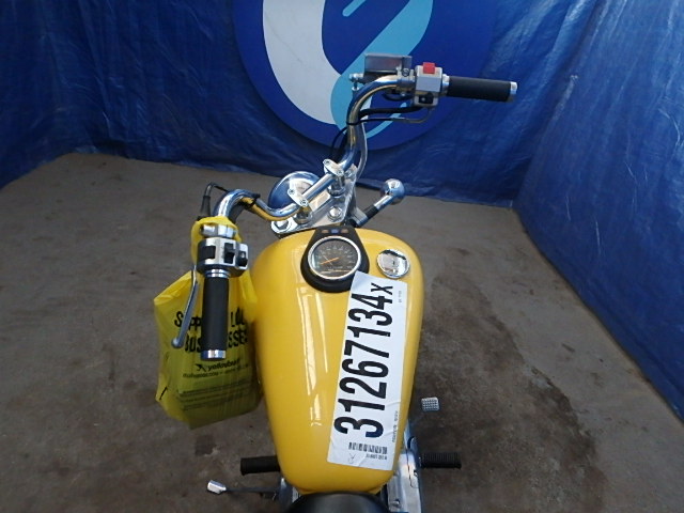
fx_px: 415
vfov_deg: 63.4
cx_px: 342
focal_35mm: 21
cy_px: 256
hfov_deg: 79.0
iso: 640
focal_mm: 3.7
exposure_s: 1/125
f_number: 3.5
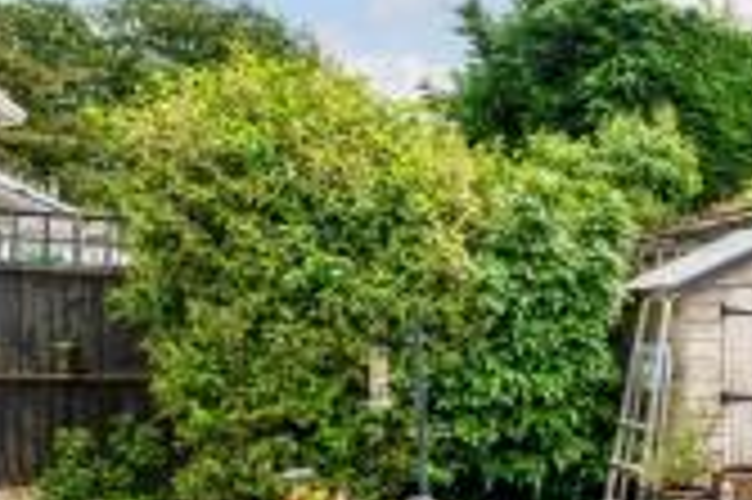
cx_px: 671
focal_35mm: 40
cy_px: 331
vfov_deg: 33.1
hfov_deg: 44.3
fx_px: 835
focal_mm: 14
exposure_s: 1/250
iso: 320
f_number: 10
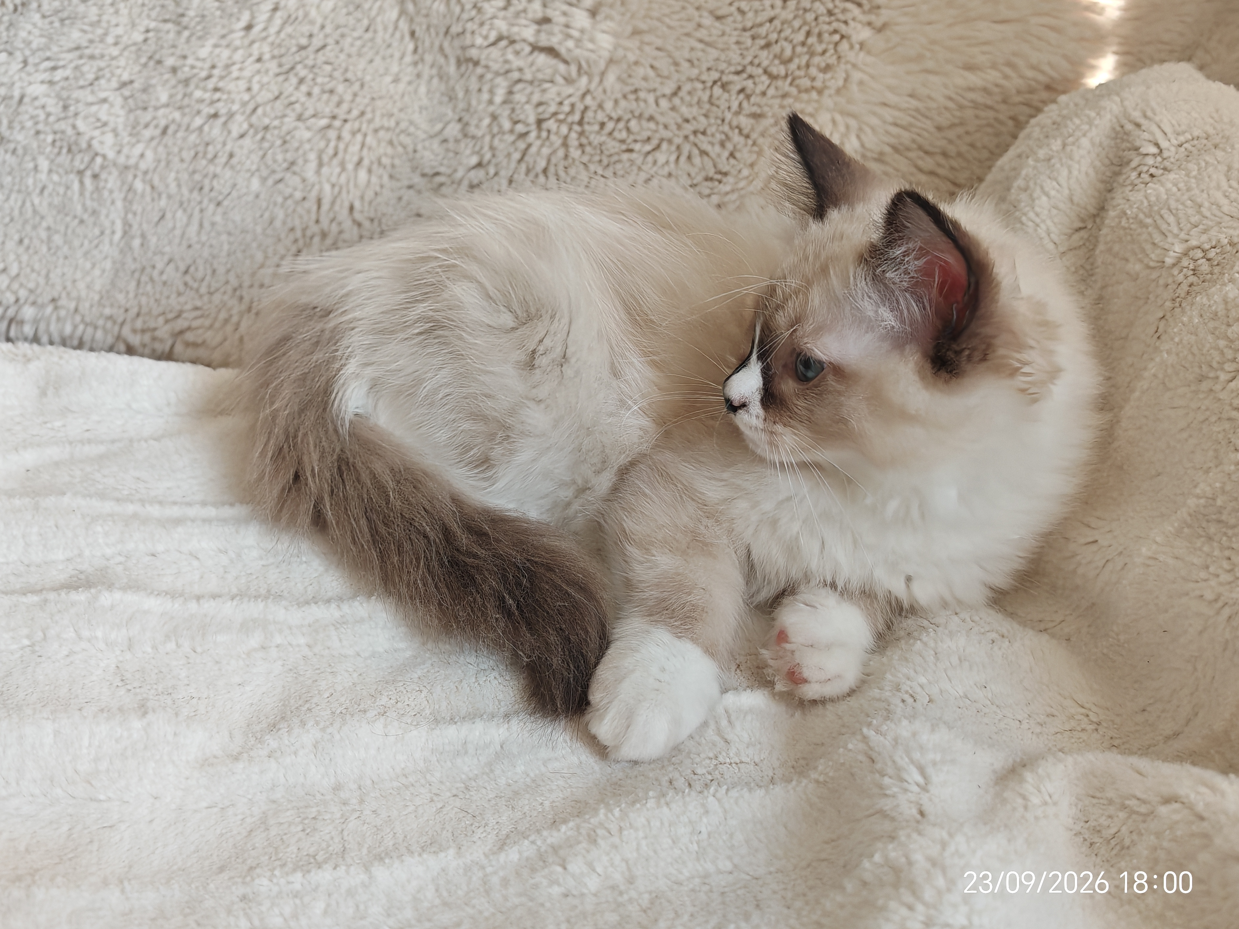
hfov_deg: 52.6
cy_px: 464
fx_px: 1253
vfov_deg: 40.7
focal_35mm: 35
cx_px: 620
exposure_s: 1/360
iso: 1000
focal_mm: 6.83
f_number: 2
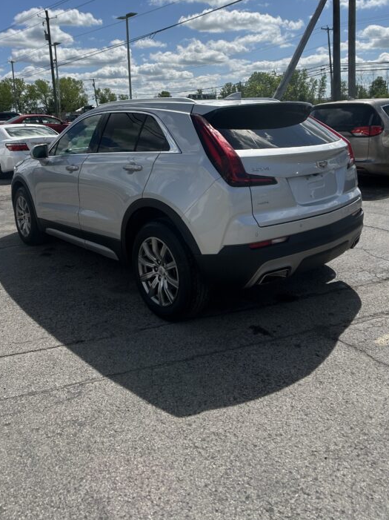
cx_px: 209
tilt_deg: -7.0
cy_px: 148
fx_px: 570
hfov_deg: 37.7
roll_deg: +1.0
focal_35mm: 38
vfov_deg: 47.6
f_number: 1.5
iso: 50
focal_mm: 5.7
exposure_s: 1/8696
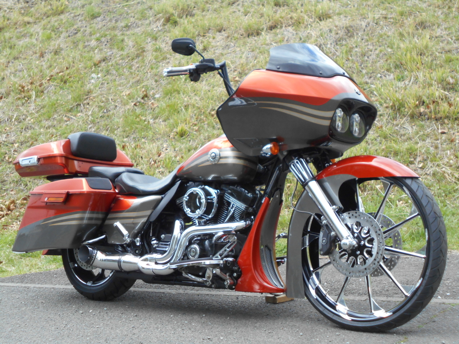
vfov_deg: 25.2
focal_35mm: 58
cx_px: 230
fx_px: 769
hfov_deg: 33.2
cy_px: 172
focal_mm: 10
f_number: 4.9
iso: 160
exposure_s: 1/250
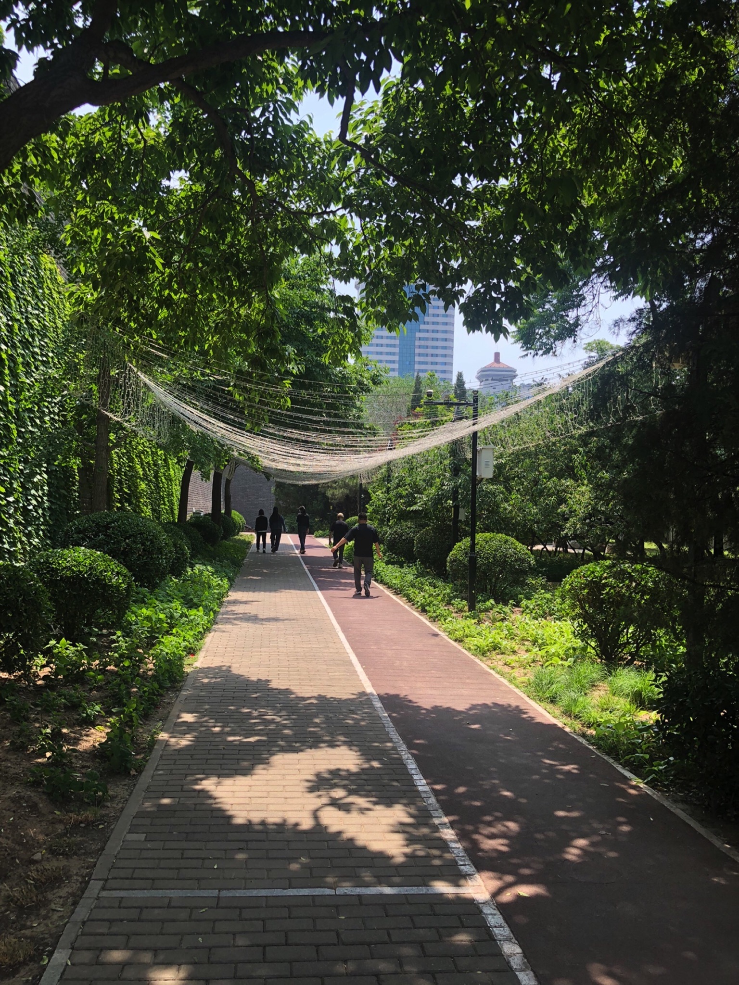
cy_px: 492
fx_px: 797
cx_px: 370
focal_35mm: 28
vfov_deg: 63.4
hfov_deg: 49.7
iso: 20
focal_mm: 4
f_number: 1.8
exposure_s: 1/676
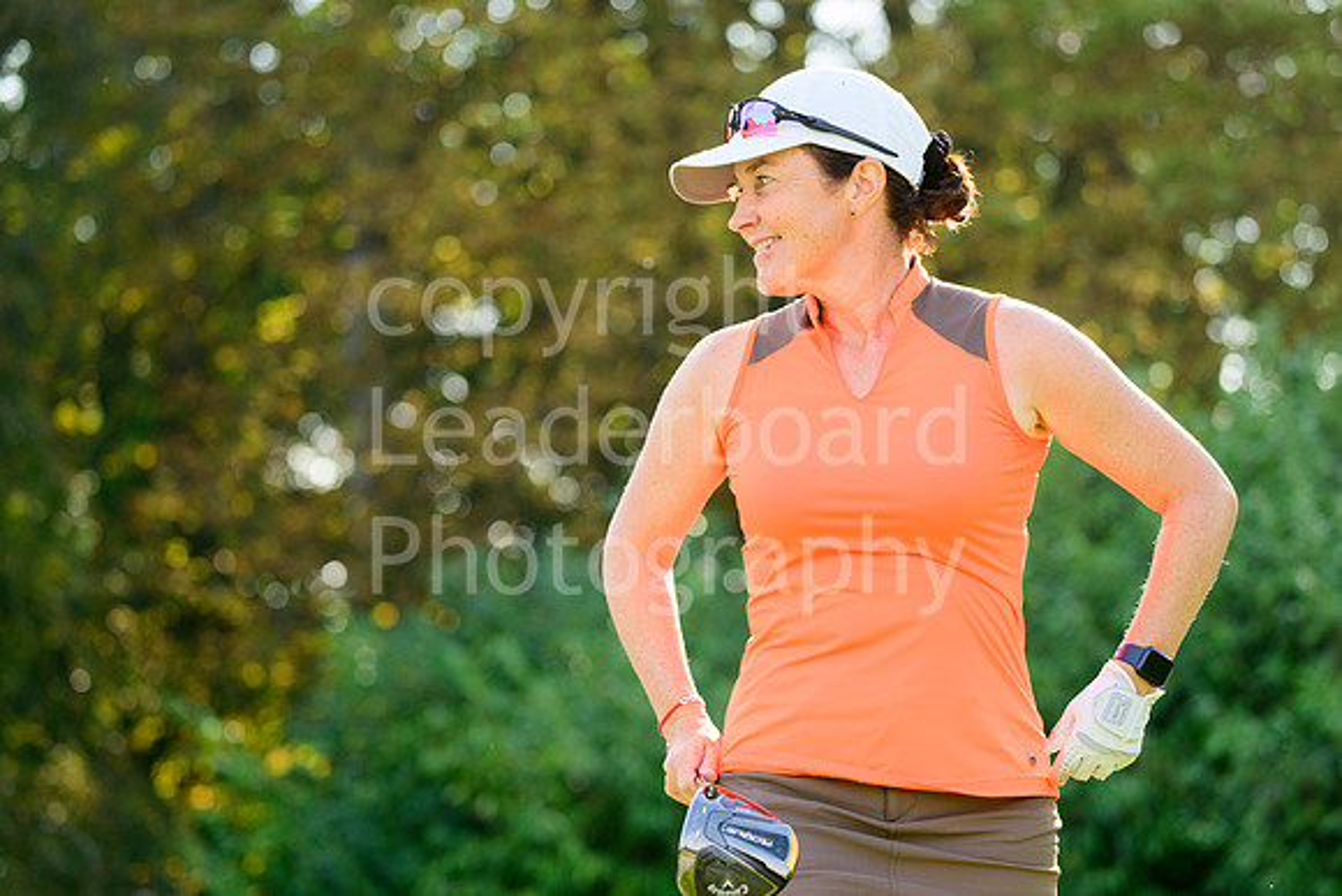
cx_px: 671
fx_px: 5406
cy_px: 448
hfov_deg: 14.2
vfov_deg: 9.5
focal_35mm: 145
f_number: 4.8
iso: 1000
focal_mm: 145
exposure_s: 1/1600
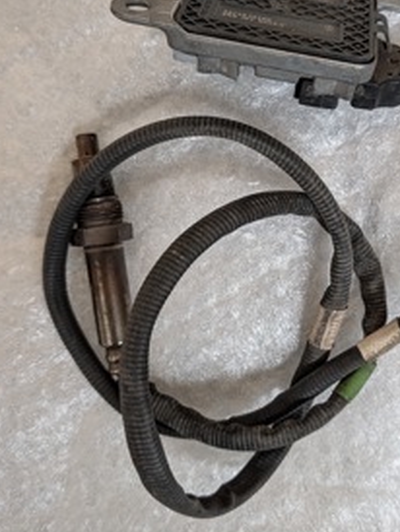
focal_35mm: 42
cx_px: 263
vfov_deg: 44.7
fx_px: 646
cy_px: 243
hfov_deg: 34.1
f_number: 1.68
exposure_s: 1/231
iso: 929
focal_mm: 6.9
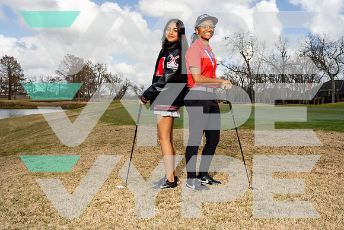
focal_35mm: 30
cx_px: 172
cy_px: 115
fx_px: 287
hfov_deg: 61.9
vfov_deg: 43.6
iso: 100
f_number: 8
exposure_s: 1/250
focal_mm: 30
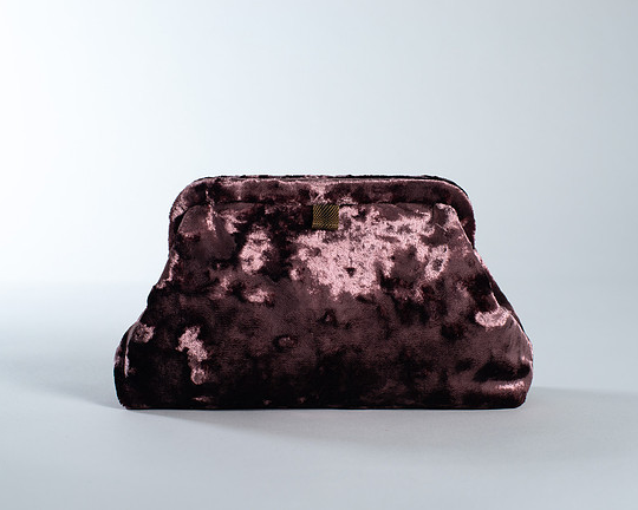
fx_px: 1076
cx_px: 331
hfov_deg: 33.0
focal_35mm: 57
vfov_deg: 26.7
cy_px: 254
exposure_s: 1/200
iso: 200
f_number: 8
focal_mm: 50
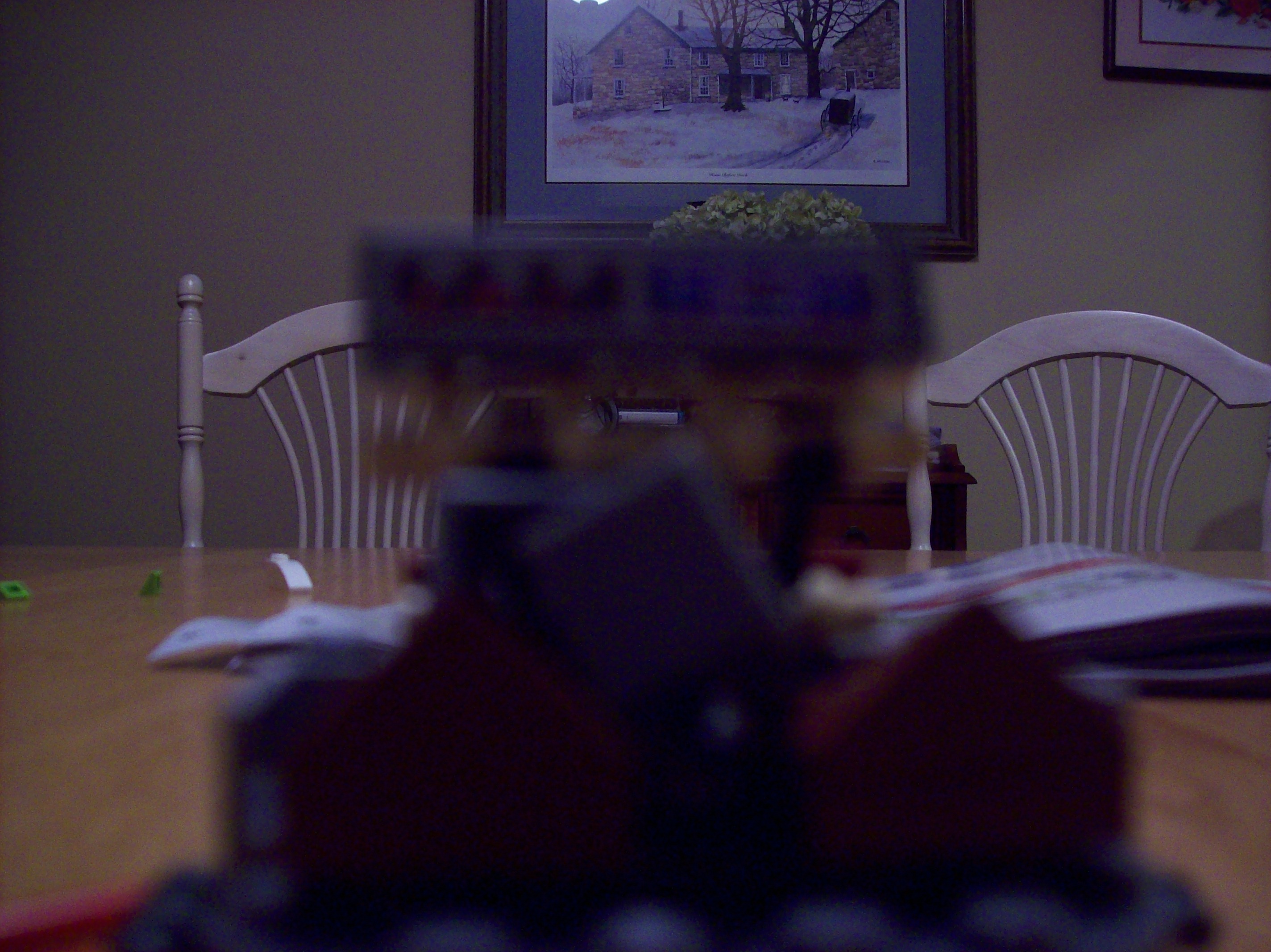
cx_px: 636
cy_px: 476
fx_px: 1321
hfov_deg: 51.4
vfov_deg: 39.6
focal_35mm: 36
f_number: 2.7
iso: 200
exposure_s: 1/8
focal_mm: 6
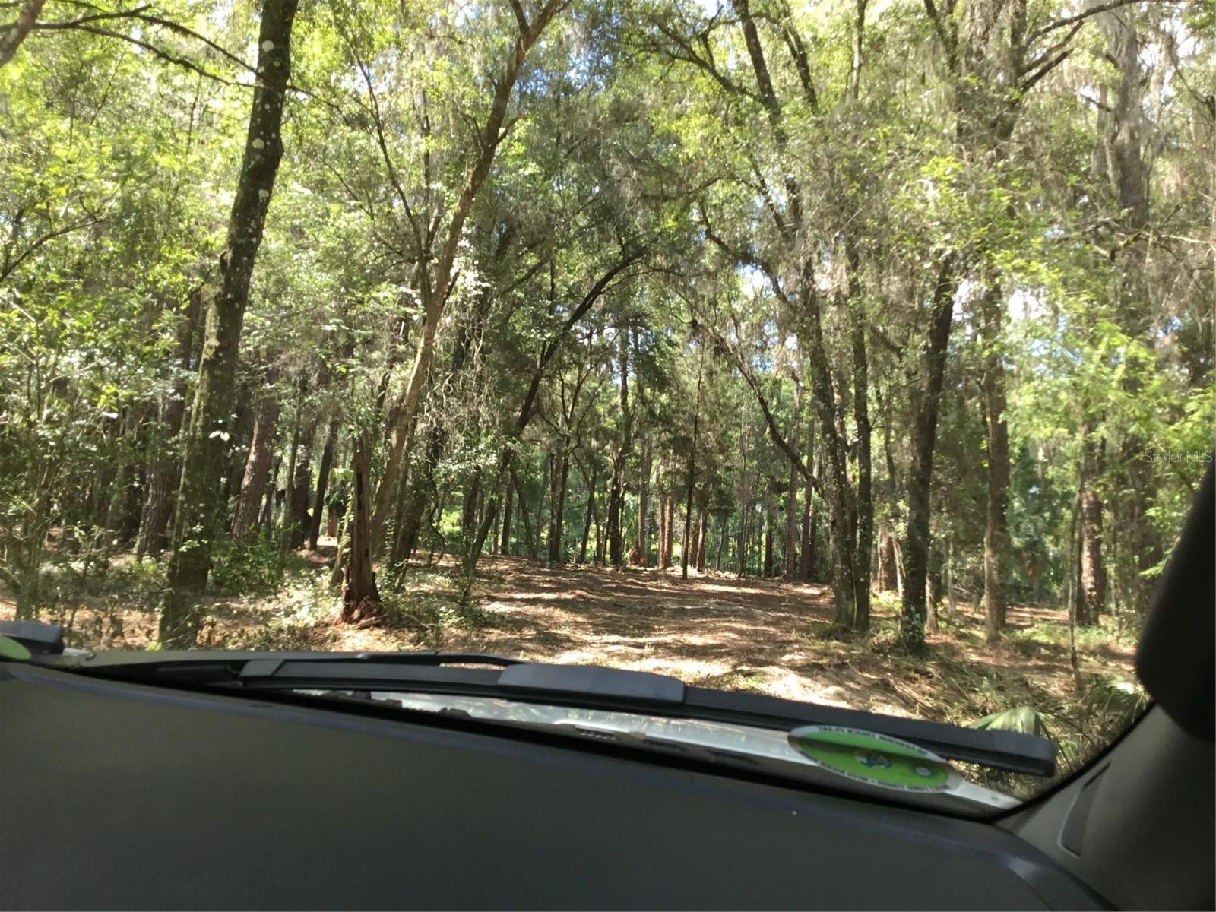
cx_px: 608
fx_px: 1089
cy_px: 456
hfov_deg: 58.4
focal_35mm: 31
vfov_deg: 45.4
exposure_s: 1/120
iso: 40
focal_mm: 3.3
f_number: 2.4
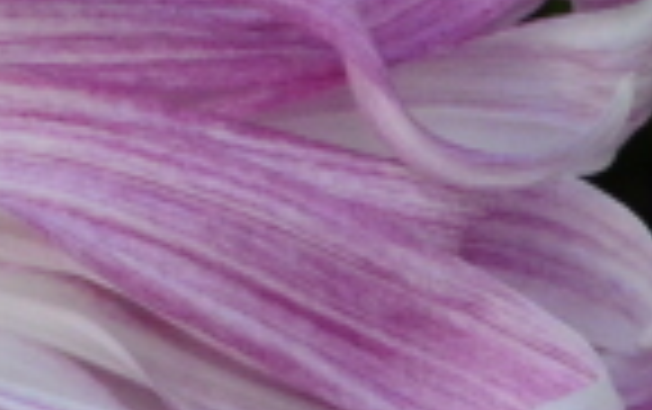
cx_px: -585
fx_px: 16324
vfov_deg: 1.4
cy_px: 547
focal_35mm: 918
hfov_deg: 2.3
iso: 1600
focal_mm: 85
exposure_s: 1/250
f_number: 22
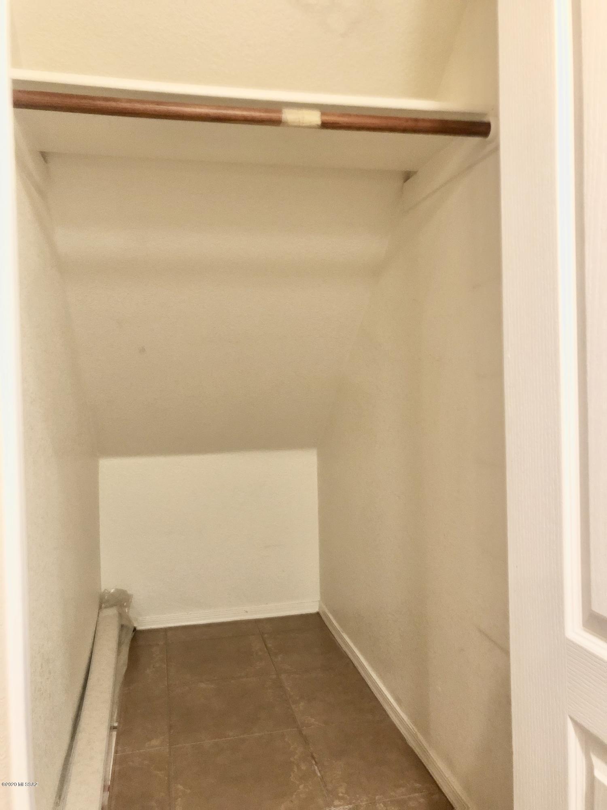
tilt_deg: +0.4
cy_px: 405
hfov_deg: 49.7
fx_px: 655
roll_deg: -0.2
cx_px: 304
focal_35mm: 28
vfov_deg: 63.4
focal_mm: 4
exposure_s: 1/13
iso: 100
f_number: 1.8
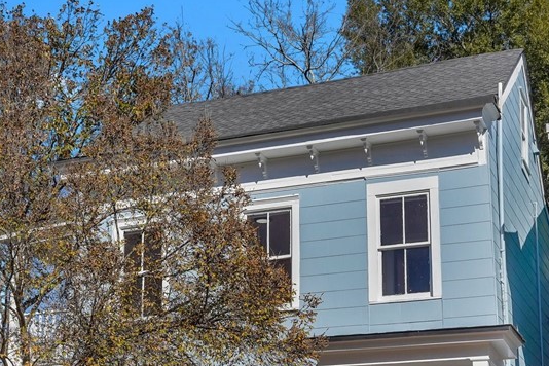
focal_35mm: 65
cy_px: 316
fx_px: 991
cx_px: 295
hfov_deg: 30.9
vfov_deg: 20.6
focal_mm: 32
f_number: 9
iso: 320
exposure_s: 1/1600
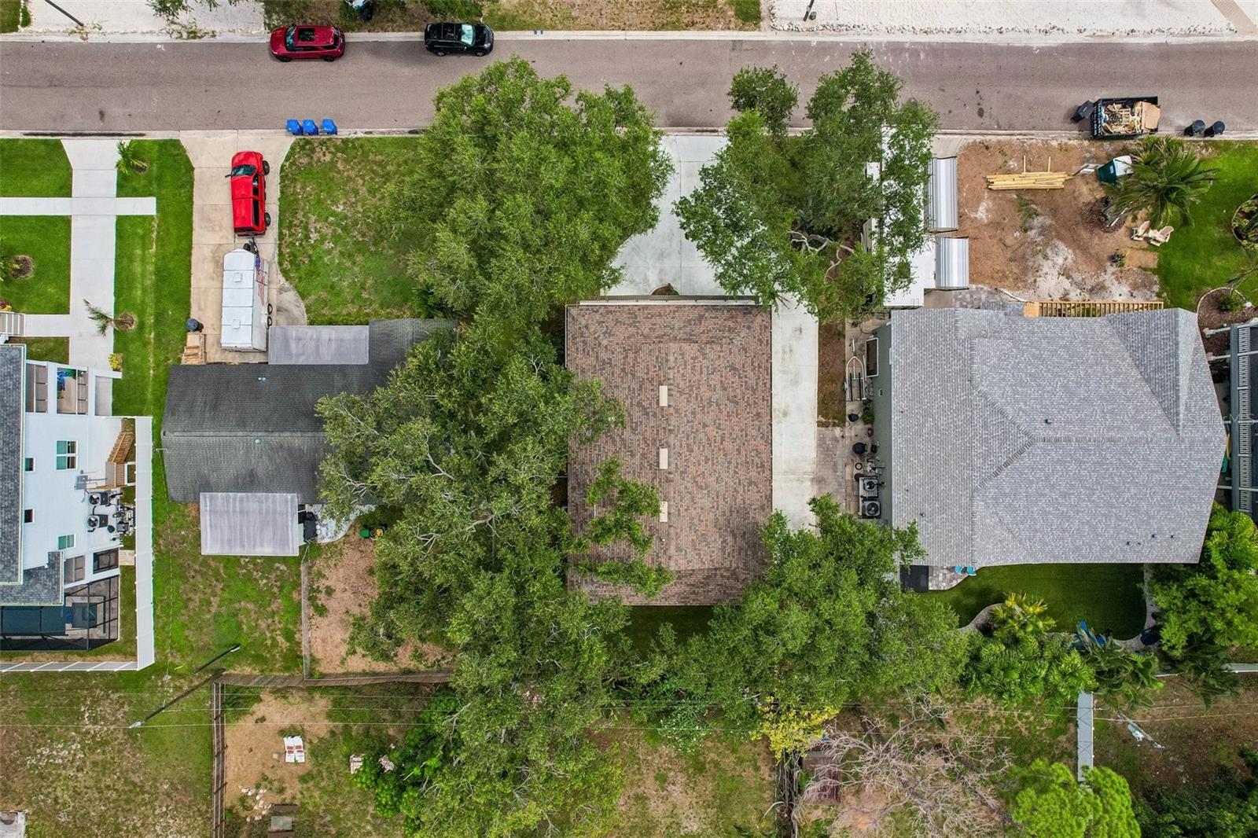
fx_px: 769
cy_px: 419
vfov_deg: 57.2
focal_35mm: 22
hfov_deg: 78.6
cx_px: 629
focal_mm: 8.4
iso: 200
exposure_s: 1/500
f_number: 2.8
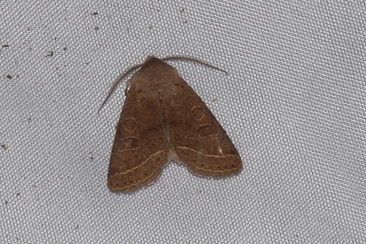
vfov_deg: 6.5
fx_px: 2135
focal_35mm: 210
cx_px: 183
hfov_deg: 9.8
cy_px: 122
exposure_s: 1/160
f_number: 13
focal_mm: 140
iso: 100
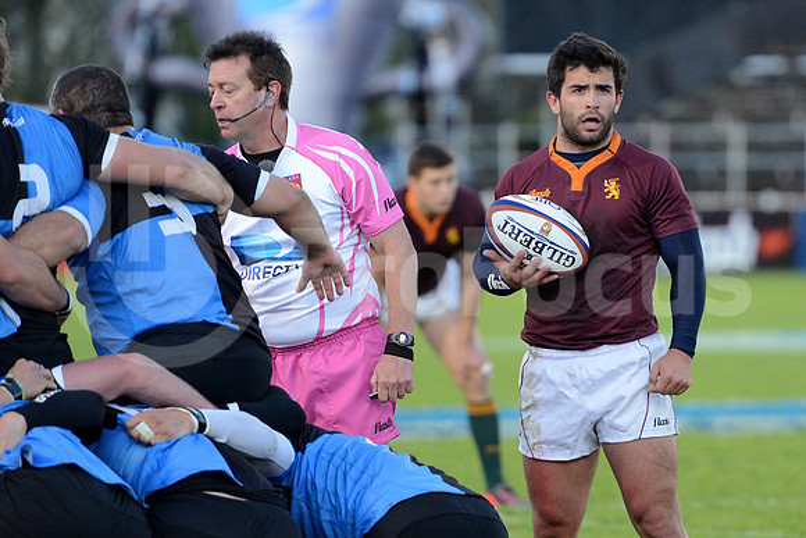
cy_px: 269
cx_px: 403
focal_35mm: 270
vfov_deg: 5.1
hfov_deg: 7.6
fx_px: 6046
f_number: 4
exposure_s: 1/500
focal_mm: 270
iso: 2500
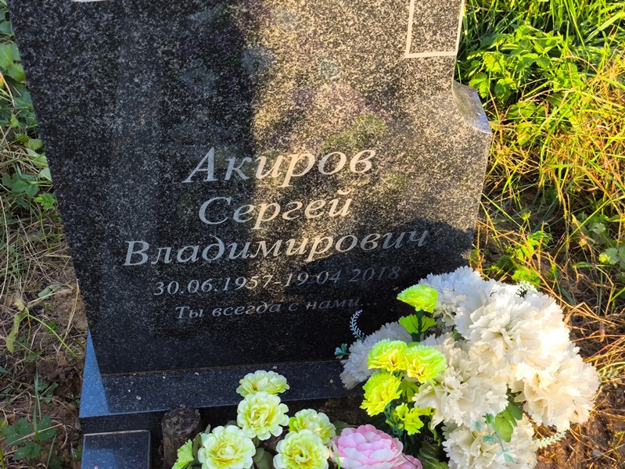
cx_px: 312
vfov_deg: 29.1
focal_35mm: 50
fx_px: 903
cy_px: 234
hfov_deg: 38.2
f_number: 1.7
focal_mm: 4.71
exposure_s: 1/235
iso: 50
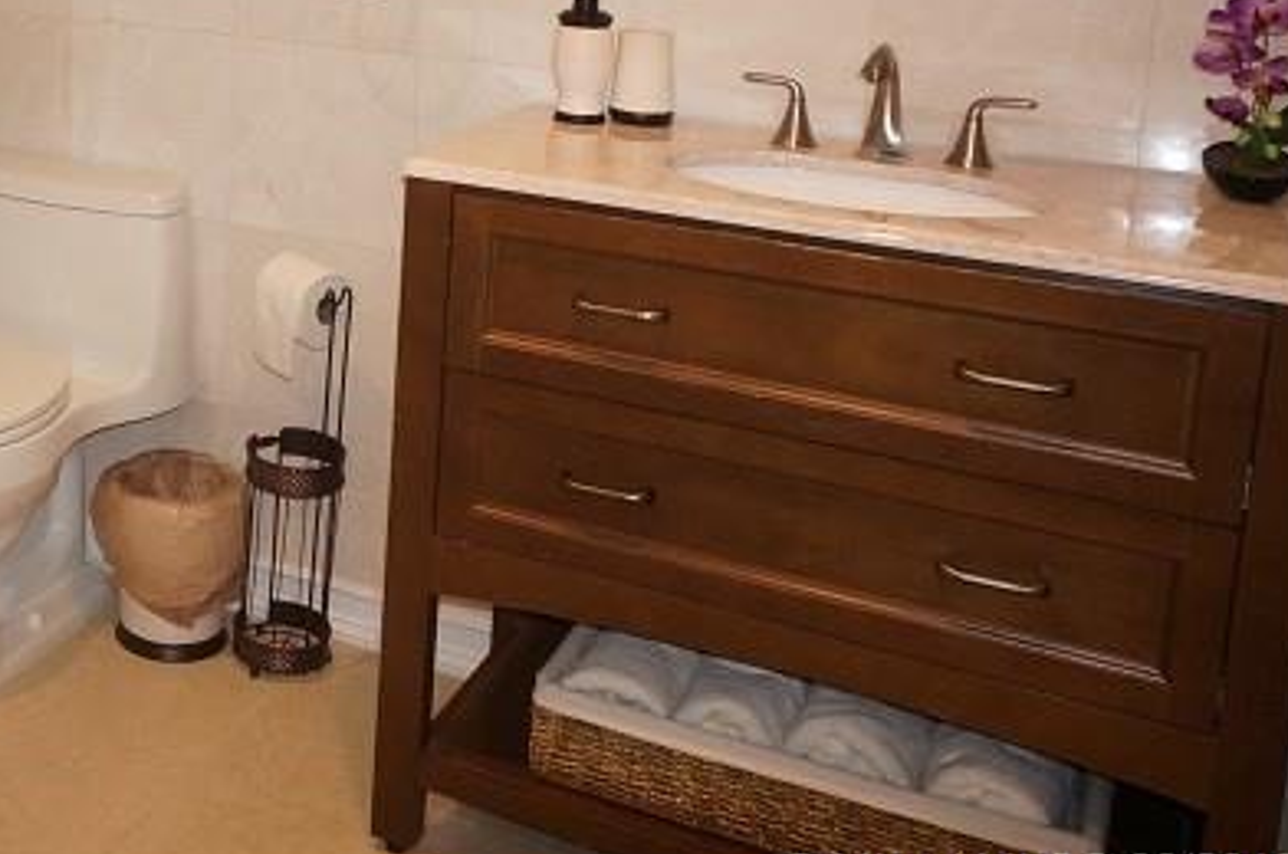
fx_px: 1750
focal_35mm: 49
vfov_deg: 26.3
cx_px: 20
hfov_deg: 36.6
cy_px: 41
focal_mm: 16
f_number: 4
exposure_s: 1/60
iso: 640
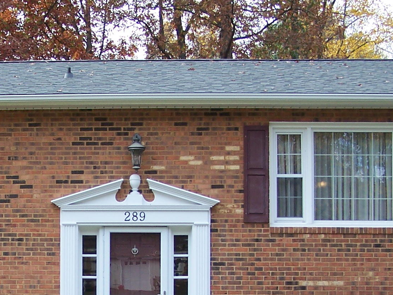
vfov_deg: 16.3
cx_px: 75
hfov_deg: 21.7
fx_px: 1010
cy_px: 284
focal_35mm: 89
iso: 80
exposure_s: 1/250
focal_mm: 6.3
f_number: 2.8
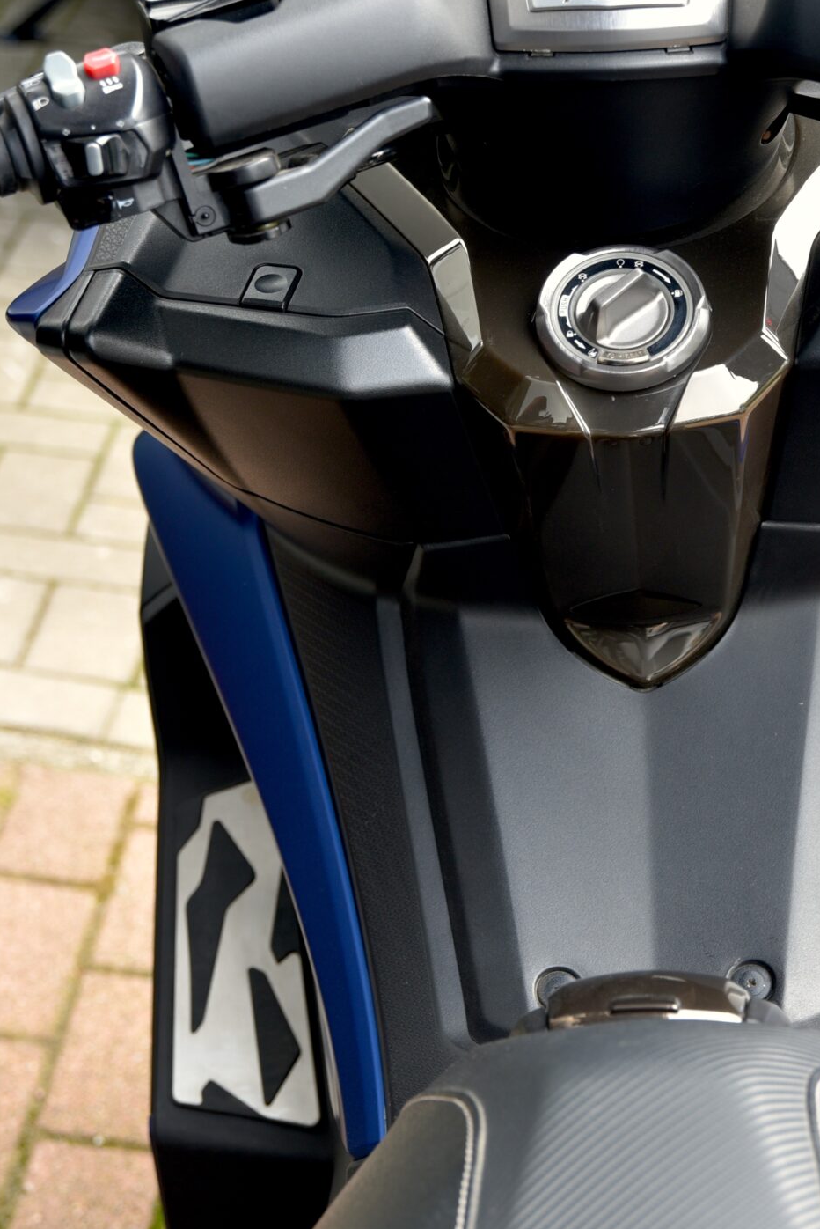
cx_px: 608
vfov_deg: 23.1
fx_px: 3003
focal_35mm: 88
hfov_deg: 15.5
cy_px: 500
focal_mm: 48
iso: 200
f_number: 4
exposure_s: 1/60
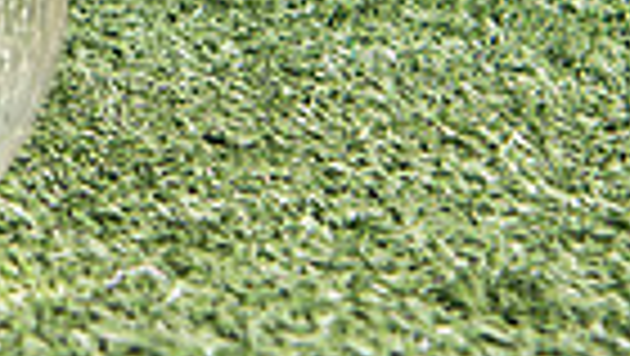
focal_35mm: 200
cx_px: -104
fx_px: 3344
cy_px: -291
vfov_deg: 6.0
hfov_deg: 10.6
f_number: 5.6
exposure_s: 1/500
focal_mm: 46
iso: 200
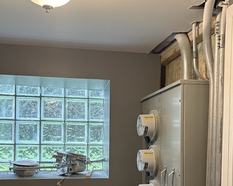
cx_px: 103
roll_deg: -1.4
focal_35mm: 45
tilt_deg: -0.5
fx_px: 310
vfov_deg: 32.6
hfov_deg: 41.1
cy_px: 147
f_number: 1.6
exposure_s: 1/60
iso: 250
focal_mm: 5.96
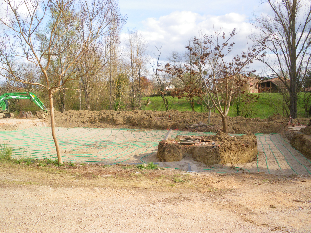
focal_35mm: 36
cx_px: 156
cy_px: 116
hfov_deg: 51.4
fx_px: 323
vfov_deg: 39.7
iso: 100
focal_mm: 6.3
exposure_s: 1/160
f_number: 5.4
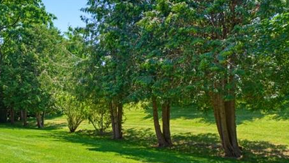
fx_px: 253
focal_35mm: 33
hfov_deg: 55.7
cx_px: 62
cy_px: 110
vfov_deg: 35.3
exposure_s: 1/100
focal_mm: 14
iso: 400
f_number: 8
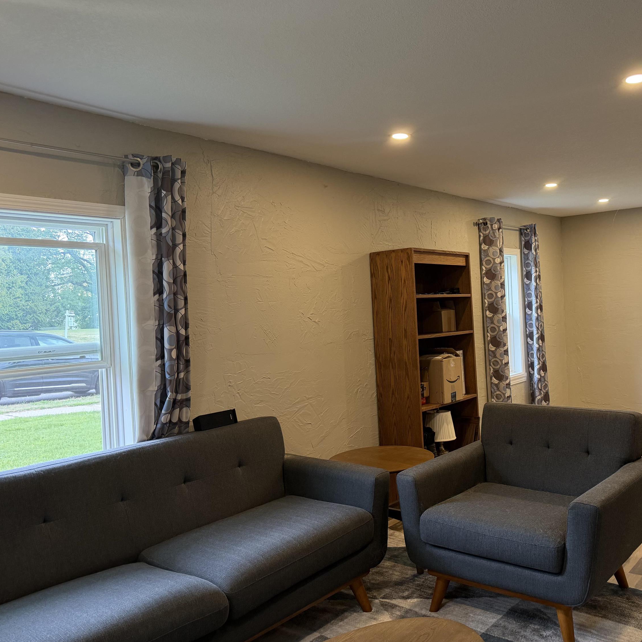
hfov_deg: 54.5
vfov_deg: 55.6
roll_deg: +2.8
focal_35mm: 29
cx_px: 429
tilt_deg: -1.2
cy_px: 320
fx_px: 609
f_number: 1.78
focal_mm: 6.76
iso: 250
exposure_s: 1/120
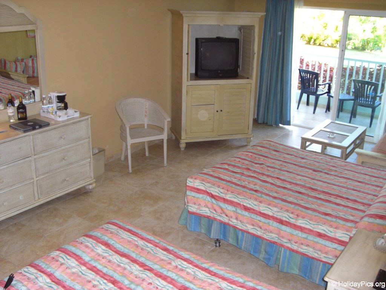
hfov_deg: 49.0
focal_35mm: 38
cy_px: 145
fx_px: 424
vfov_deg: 37.7
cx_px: 193
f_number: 2.7
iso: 200
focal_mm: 6.2
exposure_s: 1/60
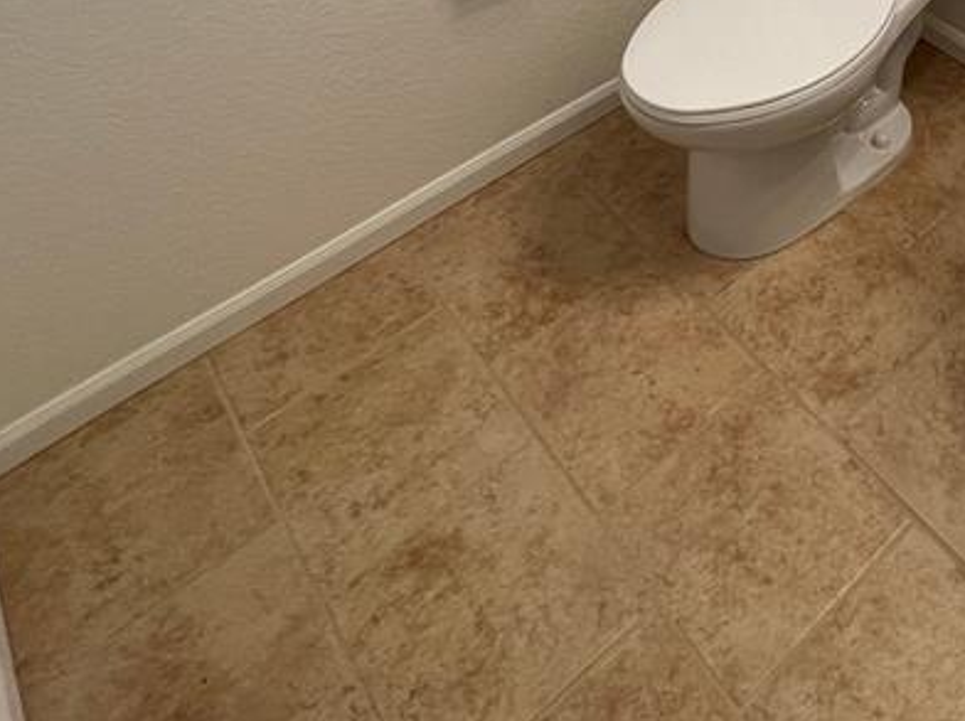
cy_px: -102
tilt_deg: -30.8
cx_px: 857
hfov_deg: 48.7
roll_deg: +0.9
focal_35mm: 34
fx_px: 947
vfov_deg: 34.9
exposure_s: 1/120
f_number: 1.8
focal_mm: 1.57
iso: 125
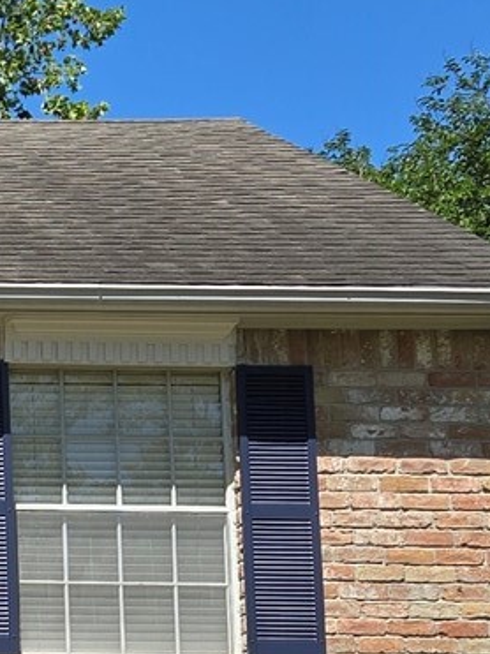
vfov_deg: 15.3
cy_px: 605
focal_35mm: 127
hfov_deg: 10.5
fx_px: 2398
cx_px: -543
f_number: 1.8
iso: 25
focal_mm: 5.4
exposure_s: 1/1505
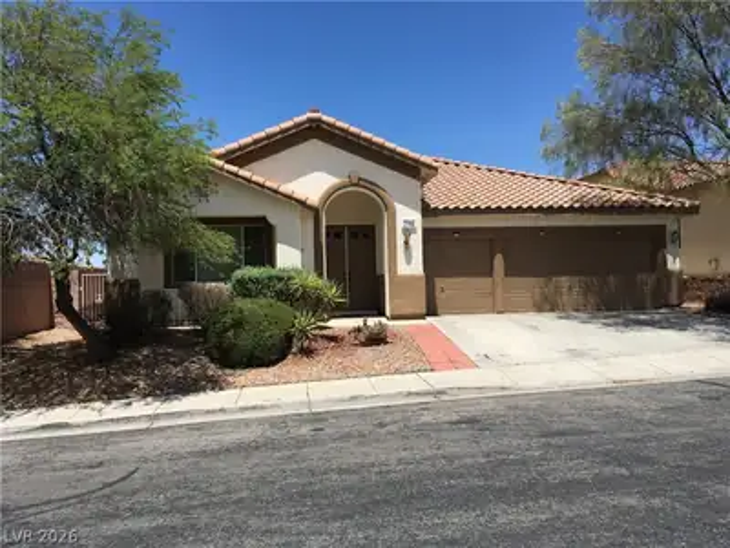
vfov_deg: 48.2
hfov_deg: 61.7
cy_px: 274
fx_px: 612
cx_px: 365
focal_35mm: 29
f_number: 2.2
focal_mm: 4.15
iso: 25
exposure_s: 1/2404
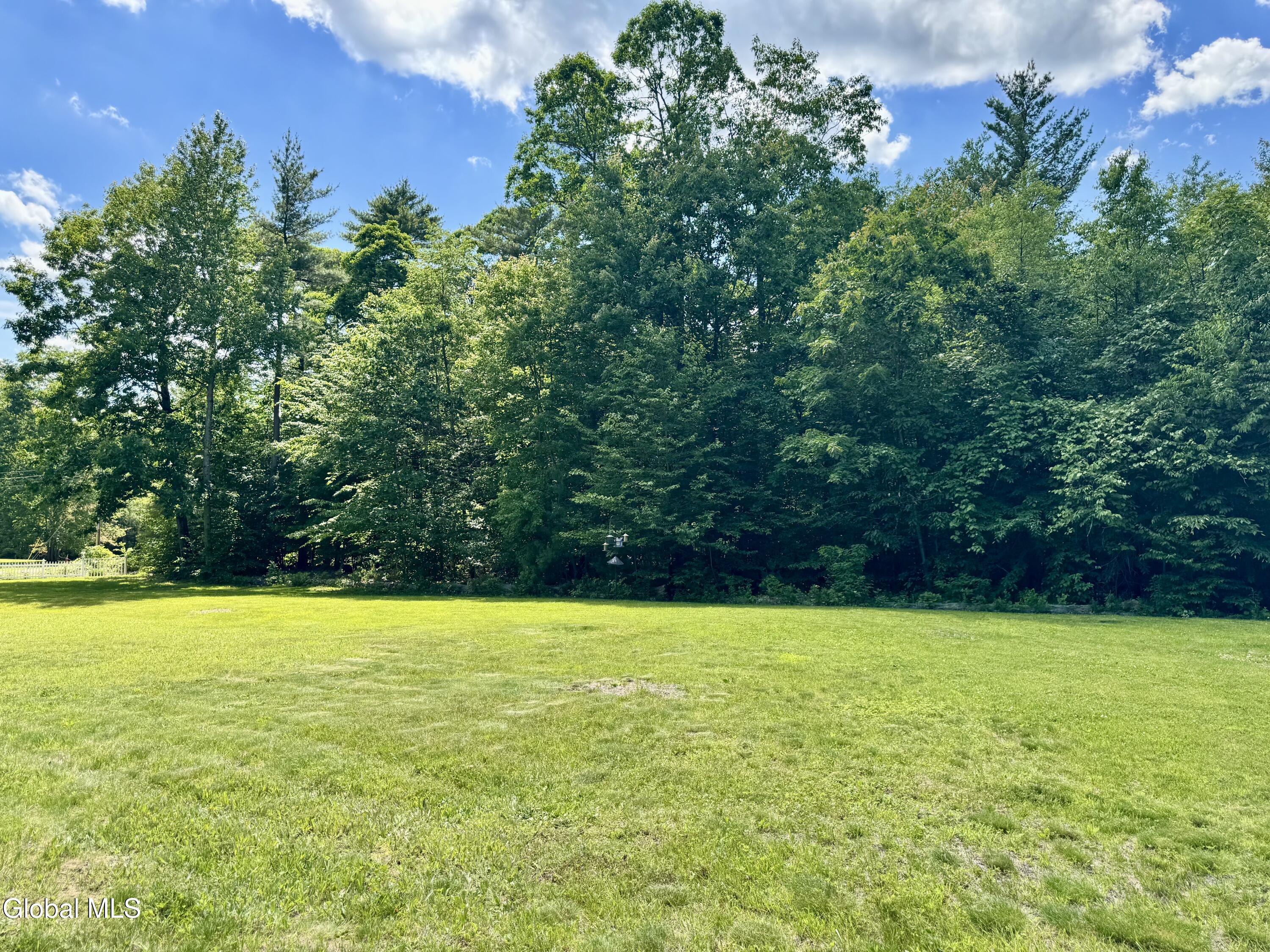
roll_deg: -1.5
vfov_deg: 56.8
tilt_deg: +3.0
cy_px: 476
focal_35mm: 24
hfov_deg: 71.6
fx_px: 881
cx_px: 635
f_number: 1.78
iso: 80
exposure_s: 1/1172
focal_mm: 6.76
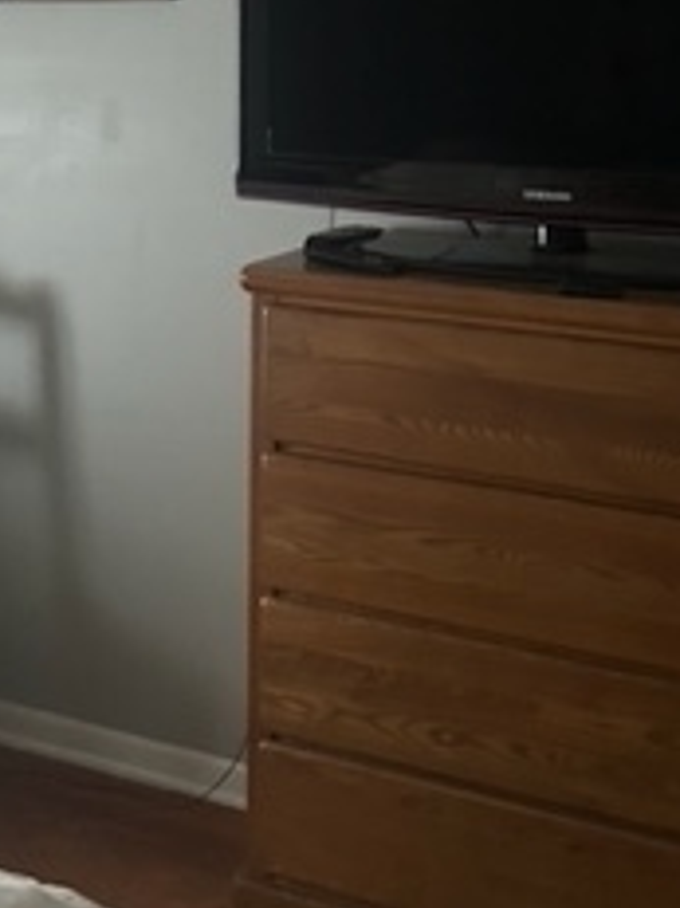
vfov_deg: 26.7
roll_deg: -1.3
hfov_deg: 20.2
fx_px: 1888
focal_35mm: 72
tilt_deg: -9.0
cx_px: 149
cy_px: 220
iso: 640
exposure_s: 1/30
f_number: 1.5
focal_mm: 5.7
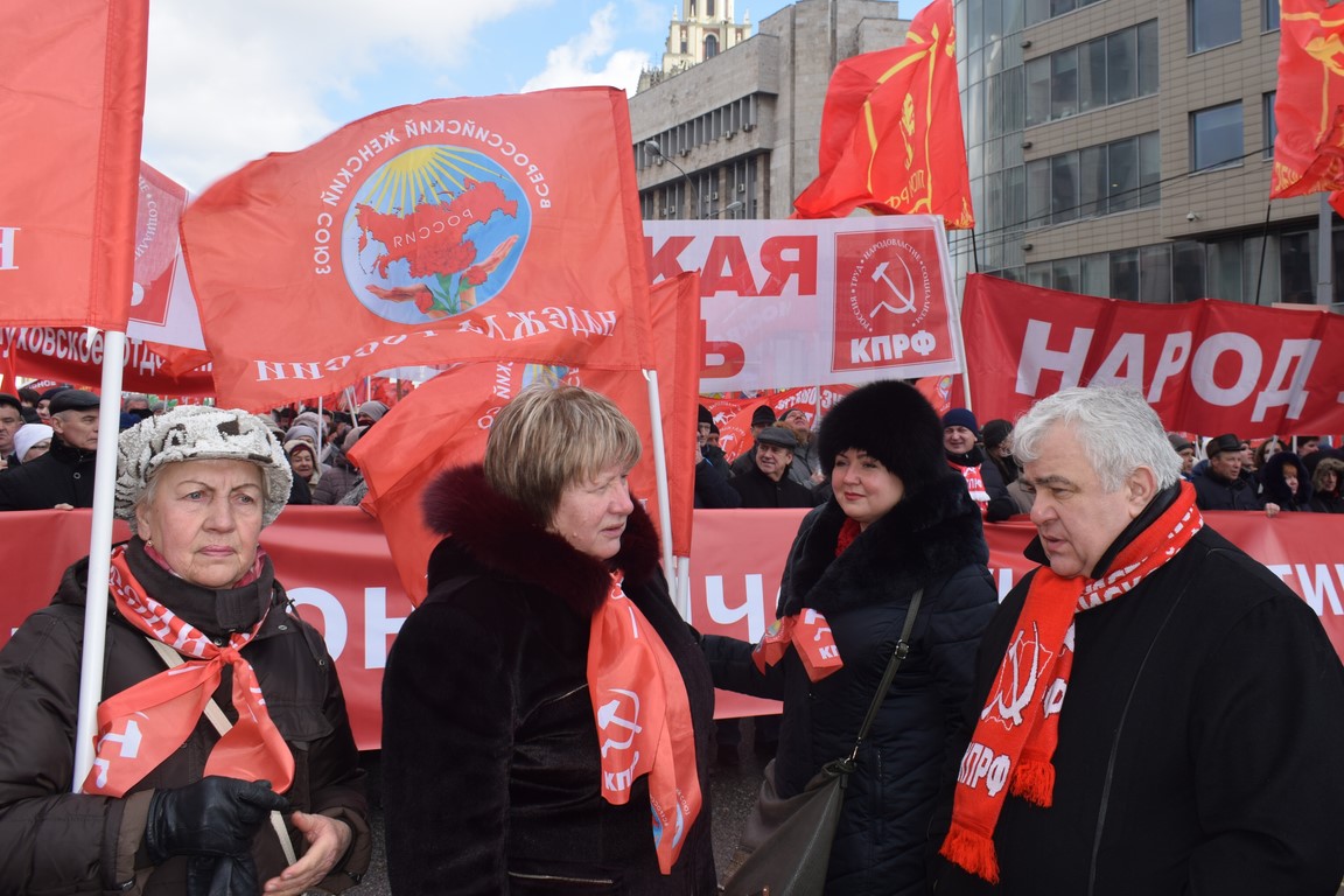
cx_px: 672
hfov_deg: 61.9
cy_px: 448
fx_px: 1120
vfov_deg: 43.6
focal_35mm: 30
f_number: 8
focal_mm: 20
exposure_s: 1/200
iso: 100
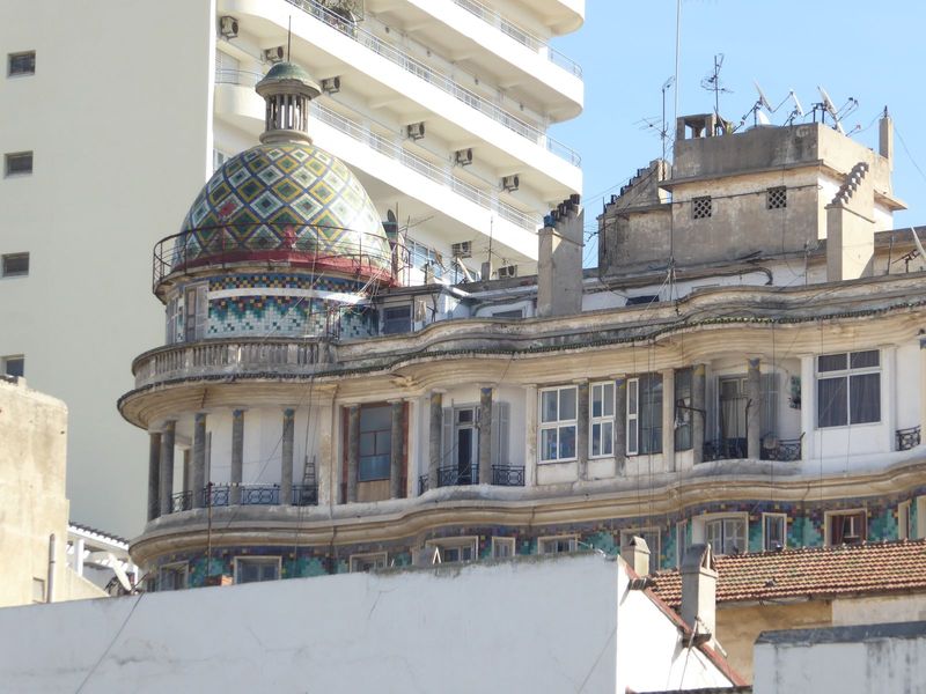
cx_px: 463
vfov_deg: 7.8
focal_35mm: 191
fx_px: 5109
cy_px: 347
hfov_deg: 10.4
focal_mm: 30.9
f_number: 5.6
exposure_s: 1/160
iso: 80
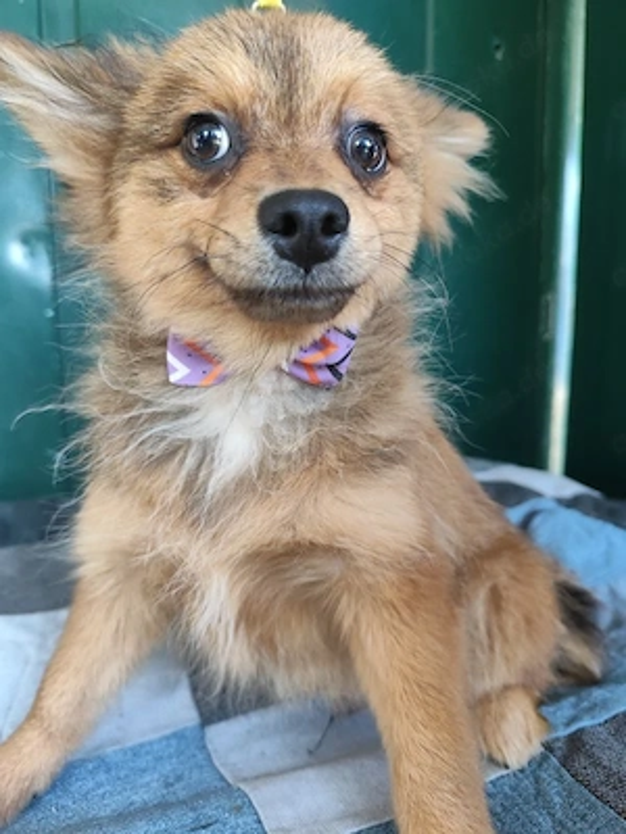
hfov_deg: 58.9
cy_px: 417
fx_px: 555
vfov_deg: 73.9
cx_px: 313
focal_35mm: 23
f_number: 1.65
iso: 500
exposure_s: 1/100
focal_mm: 6.19
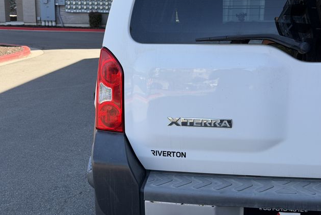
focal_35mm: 51
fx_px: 455
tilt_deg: -10.1
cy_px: 99
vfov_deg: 26.5
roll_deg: -1.0
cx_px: 163
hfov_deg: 38.9
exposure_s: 1/802
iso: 64
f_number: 1.78
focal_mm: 6.76
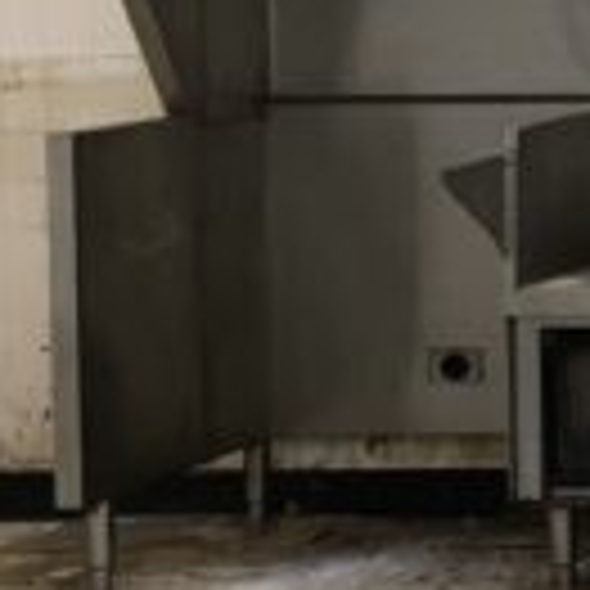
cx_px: 1648
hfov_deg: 9.6
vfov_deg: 11.5
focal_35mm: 150
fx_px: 2892
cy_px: -5
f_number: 2.2
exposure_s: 1/15
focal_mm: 4.15
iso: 32
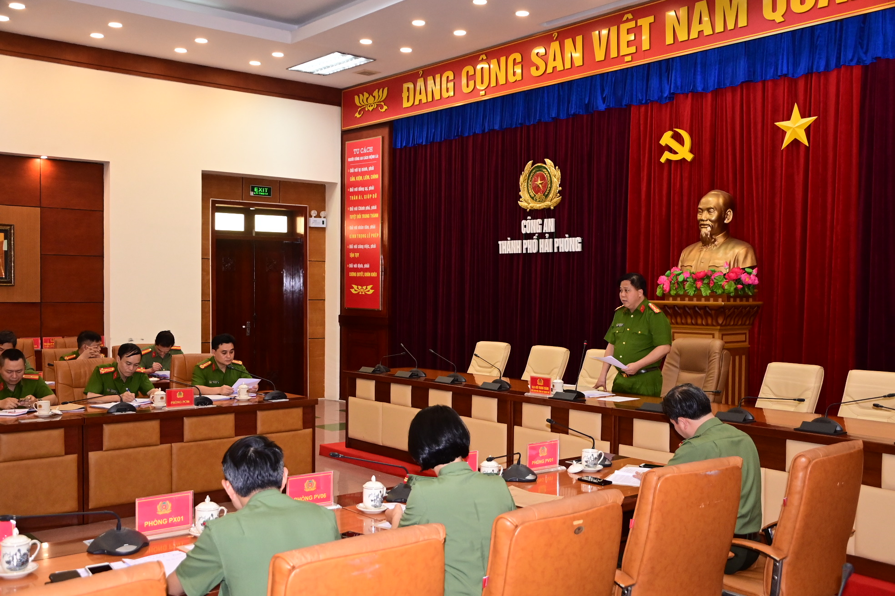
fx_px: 895
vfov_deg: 36.9
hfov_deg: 53.1
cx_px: 448
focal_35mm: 36
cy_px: 298
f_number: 4.5
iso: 2000
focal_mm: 24
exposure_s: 1/200
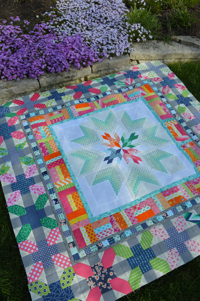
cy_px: 150
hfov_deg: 43.5
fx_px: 250
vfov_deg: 62.0
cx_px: 100
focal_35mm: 30
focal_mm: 20
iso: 100
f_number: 8
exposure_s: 1/250
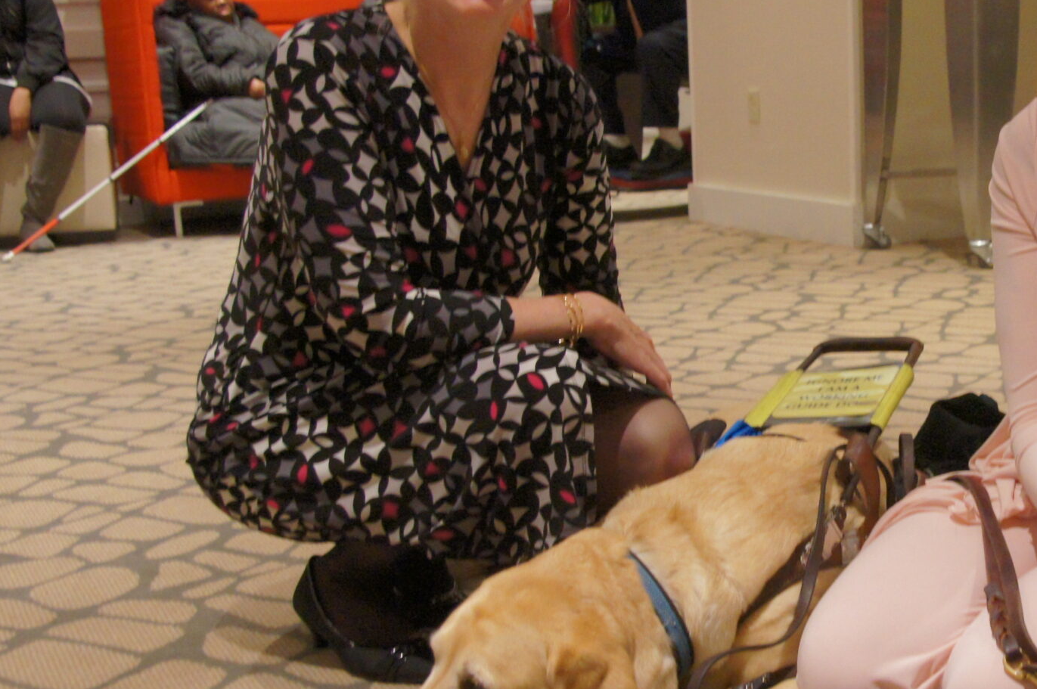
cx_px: 906
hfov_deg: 34.0
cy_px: 363
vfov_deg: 24.1
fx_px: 1611
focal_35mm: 56
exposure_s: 1/50
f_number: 4.5
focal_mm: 20
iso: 1600
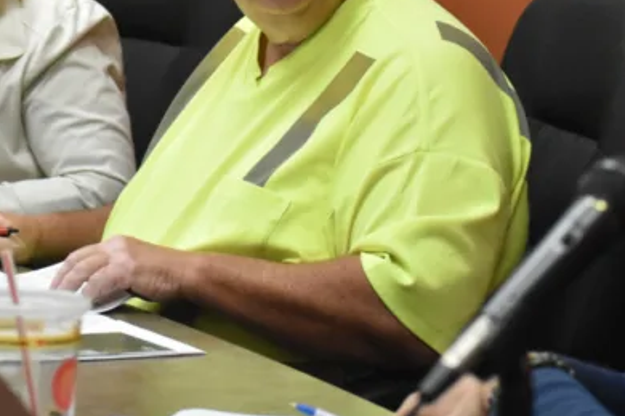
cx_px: 268
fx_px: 3507
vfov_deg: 6.8
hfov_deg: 10.2
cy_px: 50
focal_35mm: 202
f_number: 5.6
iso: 4000
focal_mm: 70
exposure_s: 1/200
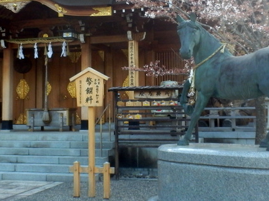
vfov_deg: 25.9
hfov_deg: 34.4
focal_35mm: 56
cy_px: 70
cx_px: 125
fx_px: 435
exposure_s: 1/320
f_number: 3
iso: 160
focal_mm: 4.2
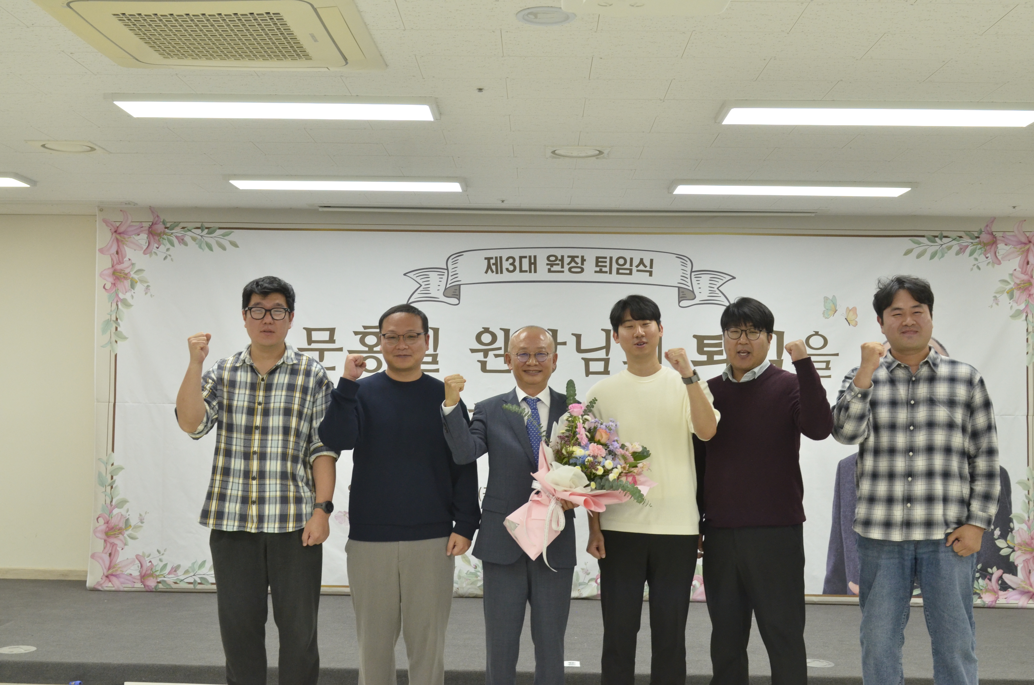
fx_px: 1247
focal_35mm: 44
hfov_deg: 45.0
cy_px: 342
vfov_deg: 30.7
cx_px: 517
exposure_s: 1/125
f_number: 5.6
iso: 1250
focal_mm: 29
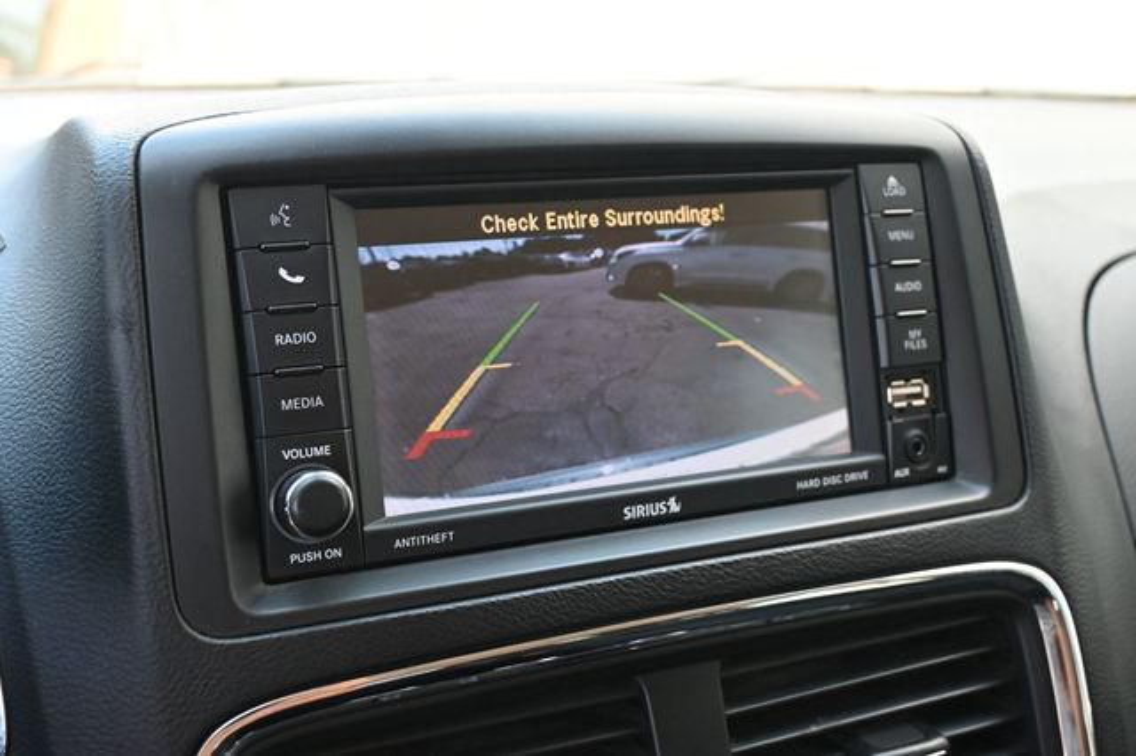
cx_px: 568
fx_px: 1183
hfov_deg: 51.3
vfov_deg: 35.5
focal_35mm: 38
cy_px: 378
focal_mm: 25
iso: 560
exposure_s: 1/125
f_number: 4.2
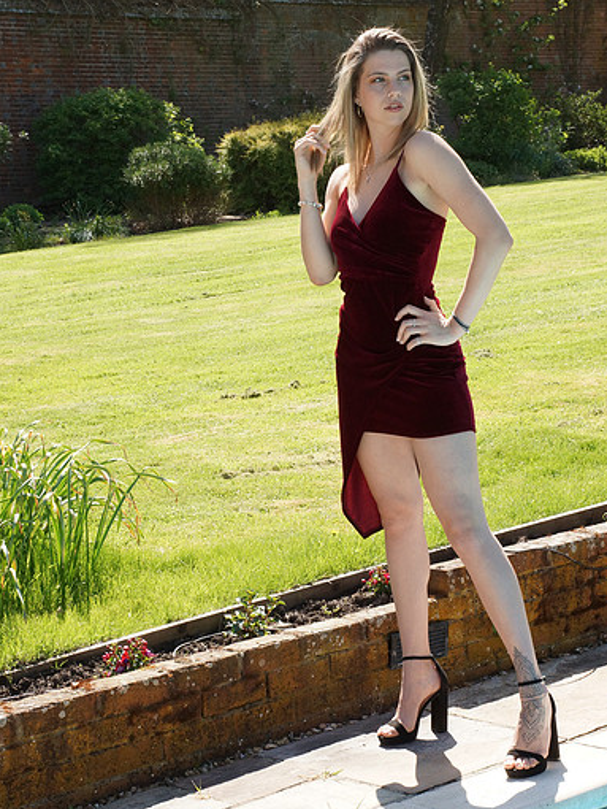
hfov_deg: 18.0
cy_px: 395
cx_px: 304
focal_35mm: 82
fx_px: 1916
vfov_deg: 23.8
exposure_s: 1/320
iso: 800
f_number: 14
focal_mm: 50
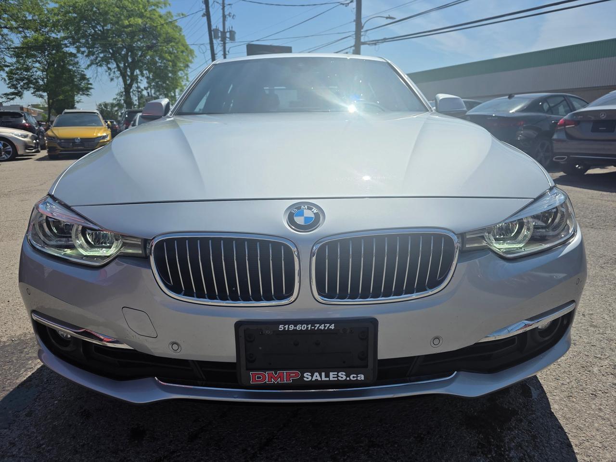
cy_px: 231
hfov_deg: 73.9
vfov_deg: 58.9
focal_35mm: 23
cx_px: 308
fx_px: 409
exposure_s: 1/7944
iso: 40
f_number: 1.7
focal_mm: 6.3
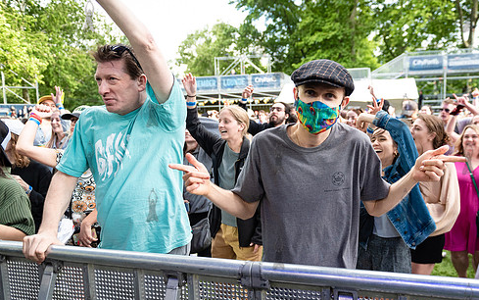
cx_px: 278
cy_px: 157
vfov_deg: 43.2
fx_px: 379
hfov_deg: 64.2
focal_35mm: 29
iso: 1000
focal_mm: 24
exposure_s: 1/1000
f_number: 3.2
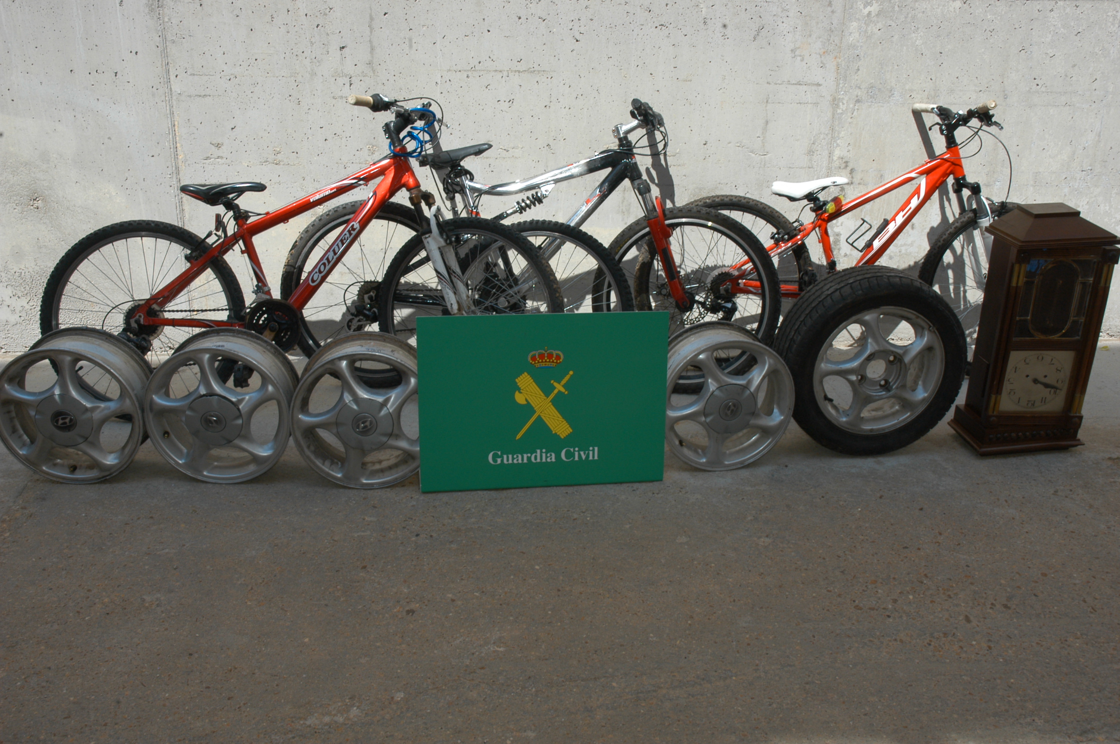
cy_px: 372
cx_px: 560
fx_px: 1025
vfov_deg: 39.9
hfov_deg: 57.3
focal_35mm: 33
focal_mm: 22
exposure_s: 1/180
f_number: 11
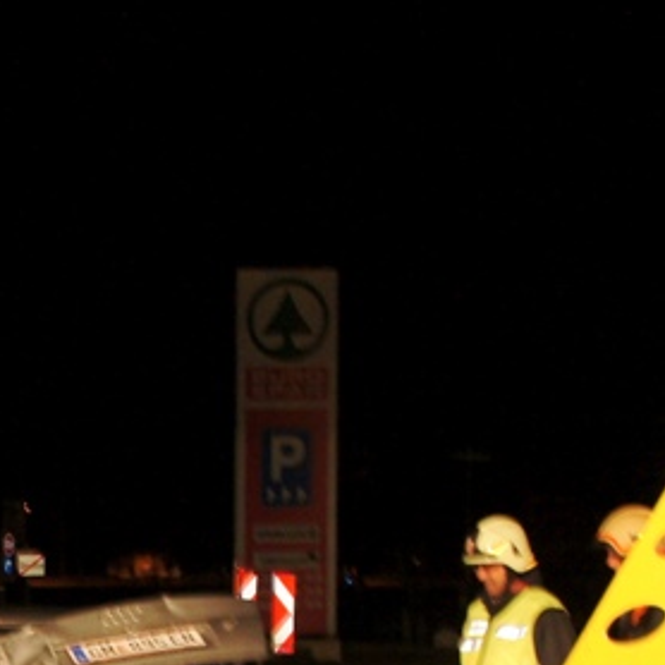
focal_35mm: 92
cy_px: 714
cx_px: -44
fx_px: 2000
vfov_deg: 18.2
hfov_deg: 18.3
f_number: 3.5
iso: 800
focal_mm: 20
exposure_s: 1/25
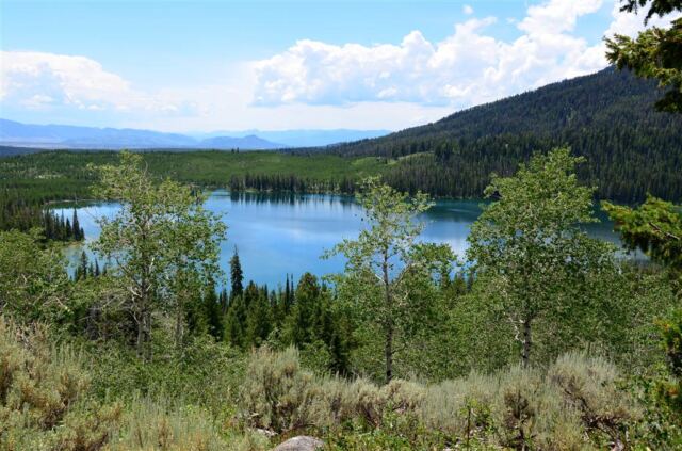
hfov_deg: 53.3
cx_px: 341
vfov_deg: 36.7
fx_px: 680
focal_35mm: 36
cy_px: 226
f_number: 10
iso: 200
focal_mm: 24
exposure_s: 1/400
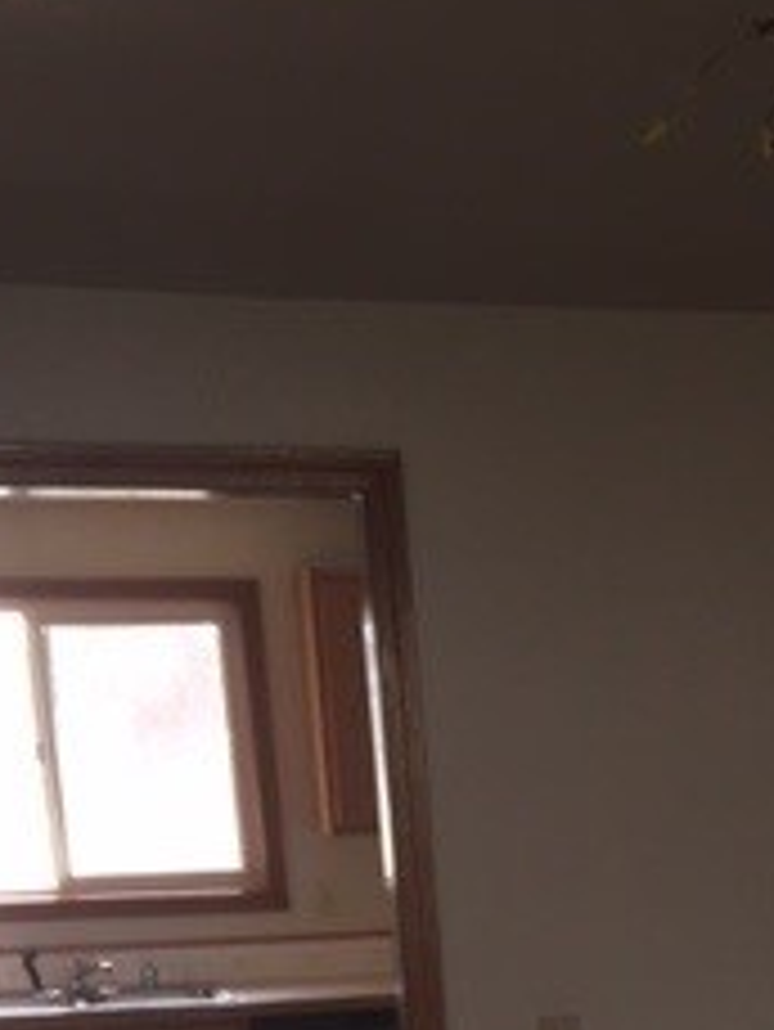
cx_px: 950
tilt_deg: -12.9
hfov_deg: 17.3
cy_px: 1304
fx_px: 2413
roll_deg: +1.9
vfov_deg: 21.9
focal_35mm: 81
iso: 50
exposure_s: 1/30
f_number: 2.2
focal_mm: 4.15
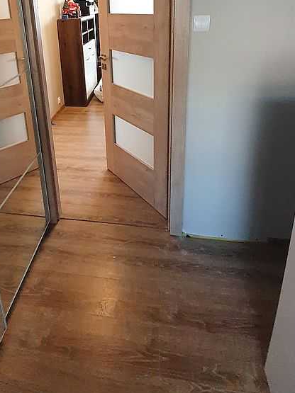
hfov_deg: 55.2
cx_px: 91
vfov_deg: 65.8
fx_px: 273
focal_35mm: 24
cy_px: 85
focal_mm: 1.8
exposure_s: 1/33
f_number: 2.2
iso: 500
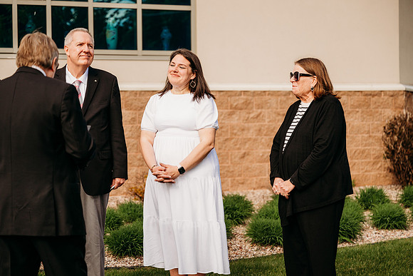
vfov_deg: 19.1
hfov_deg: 28.3
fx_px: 818
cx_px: 206
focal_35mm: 71
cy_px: 138
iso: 200
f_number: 2.8
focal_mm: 70
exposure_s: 1/3200
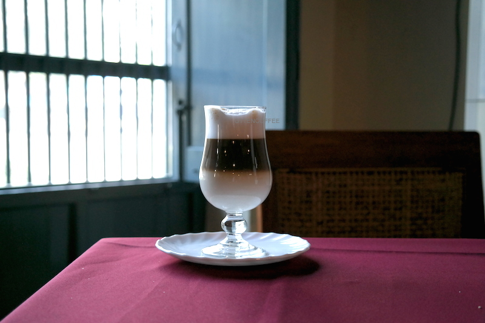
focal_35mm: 50
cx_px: 242
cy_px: 162
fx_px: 673
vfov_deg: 27.0
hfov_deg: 39.6
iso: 400
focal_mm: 33
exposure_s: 1/60
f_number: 4.5
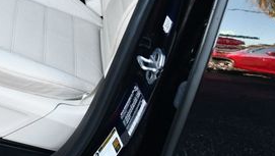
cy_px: -55
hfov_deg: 22.4
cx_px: -40
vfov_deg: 13.1
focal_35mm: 89
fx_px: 650
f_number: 3.5
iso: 560
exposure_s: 1/250
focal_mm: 18
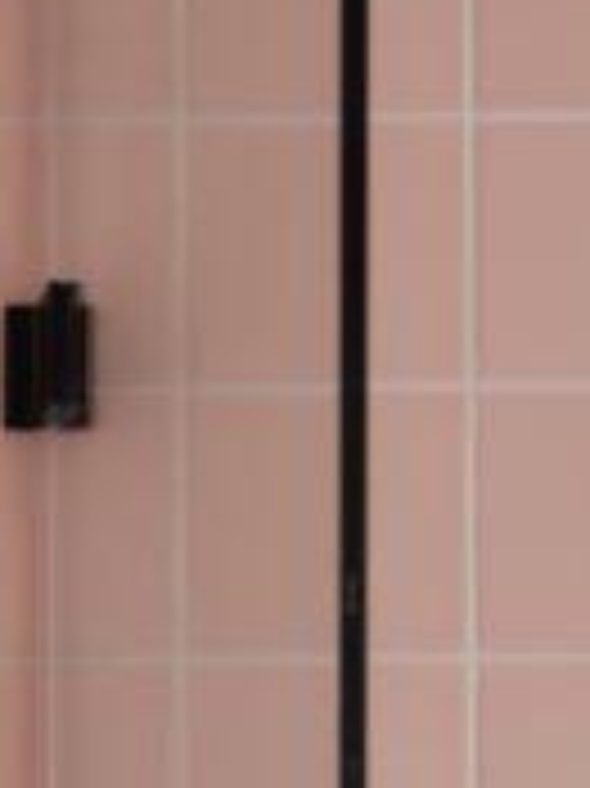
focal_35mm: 152
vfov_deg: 12.4
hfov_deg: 9.5
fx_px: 3458
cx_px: -225
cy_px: 1162
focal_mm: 32.6
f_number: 10
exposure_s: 1.3
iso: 400
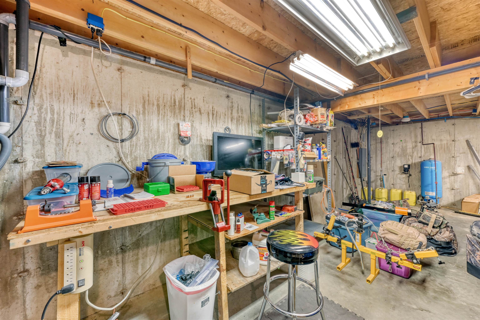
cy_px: 160
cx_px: 240
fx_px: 187
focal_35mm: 14
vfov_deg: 81.2
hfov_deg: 104.3
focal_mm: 14
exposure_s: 1/125
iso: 1000
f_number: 14
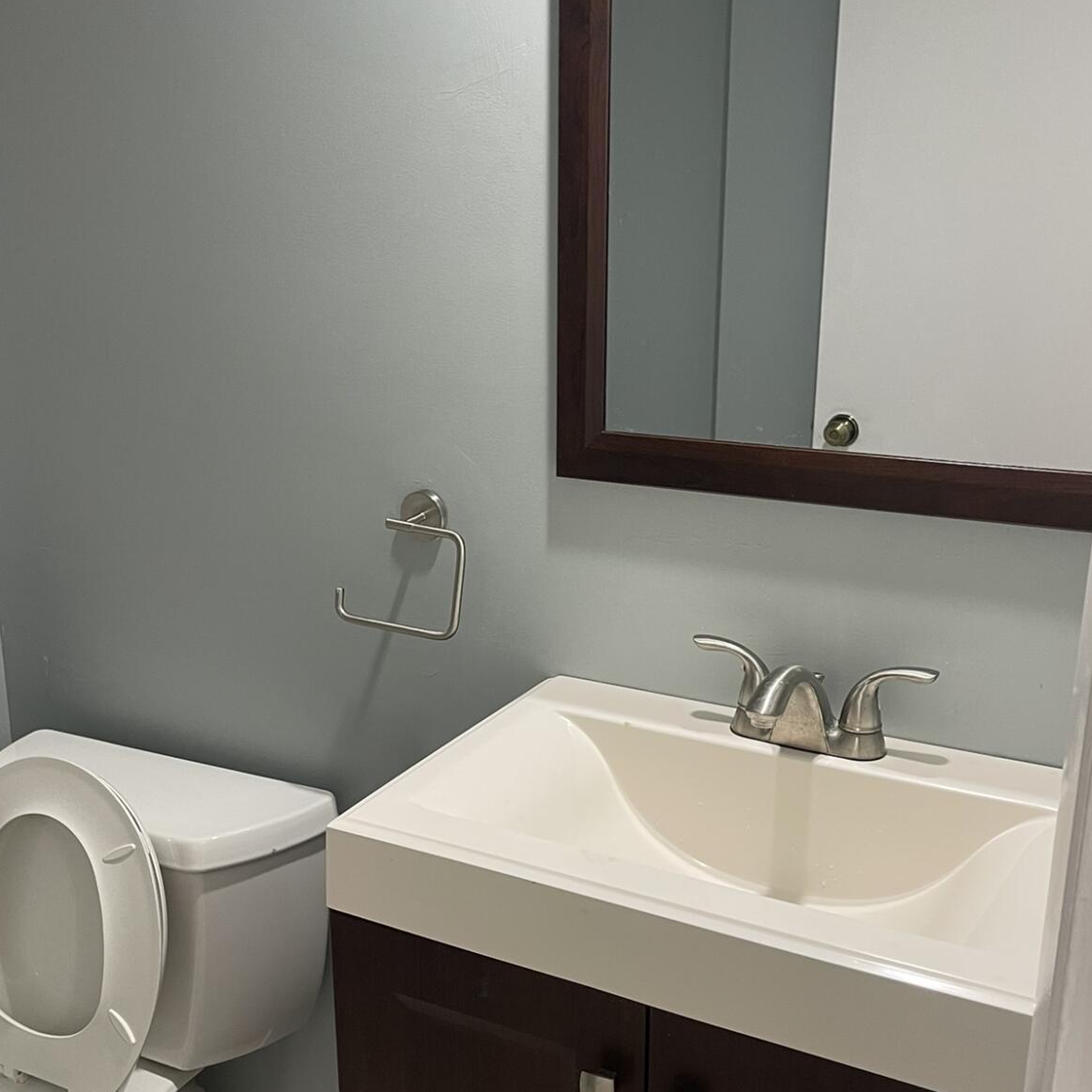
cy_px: 603
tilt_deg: -17.4
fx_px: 1356
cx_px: 501
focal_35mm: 38
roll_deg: +0.4
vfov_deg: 43.8
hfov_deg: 43.8
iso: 160
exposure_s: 1/60
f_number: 1.6
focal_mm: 5.1
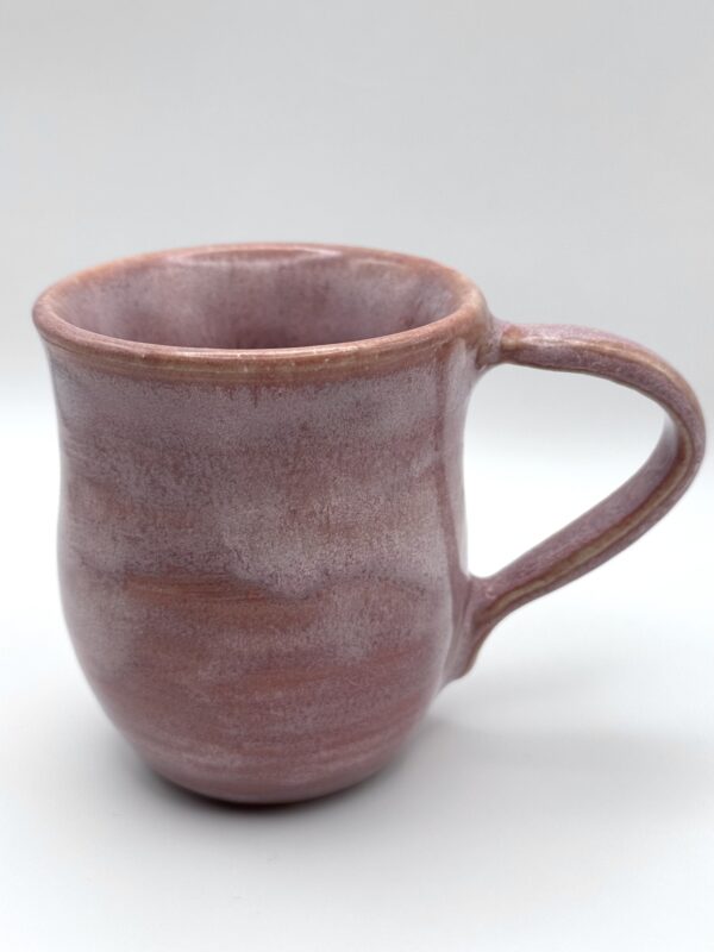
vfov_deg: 39.7
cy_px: 476
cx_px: 357
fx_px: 1320
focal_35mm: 48
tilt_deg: -22.1
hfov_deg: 30.3
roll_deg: -0.4
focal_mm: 6.76
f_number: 1.78
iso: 64
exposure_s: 1/372
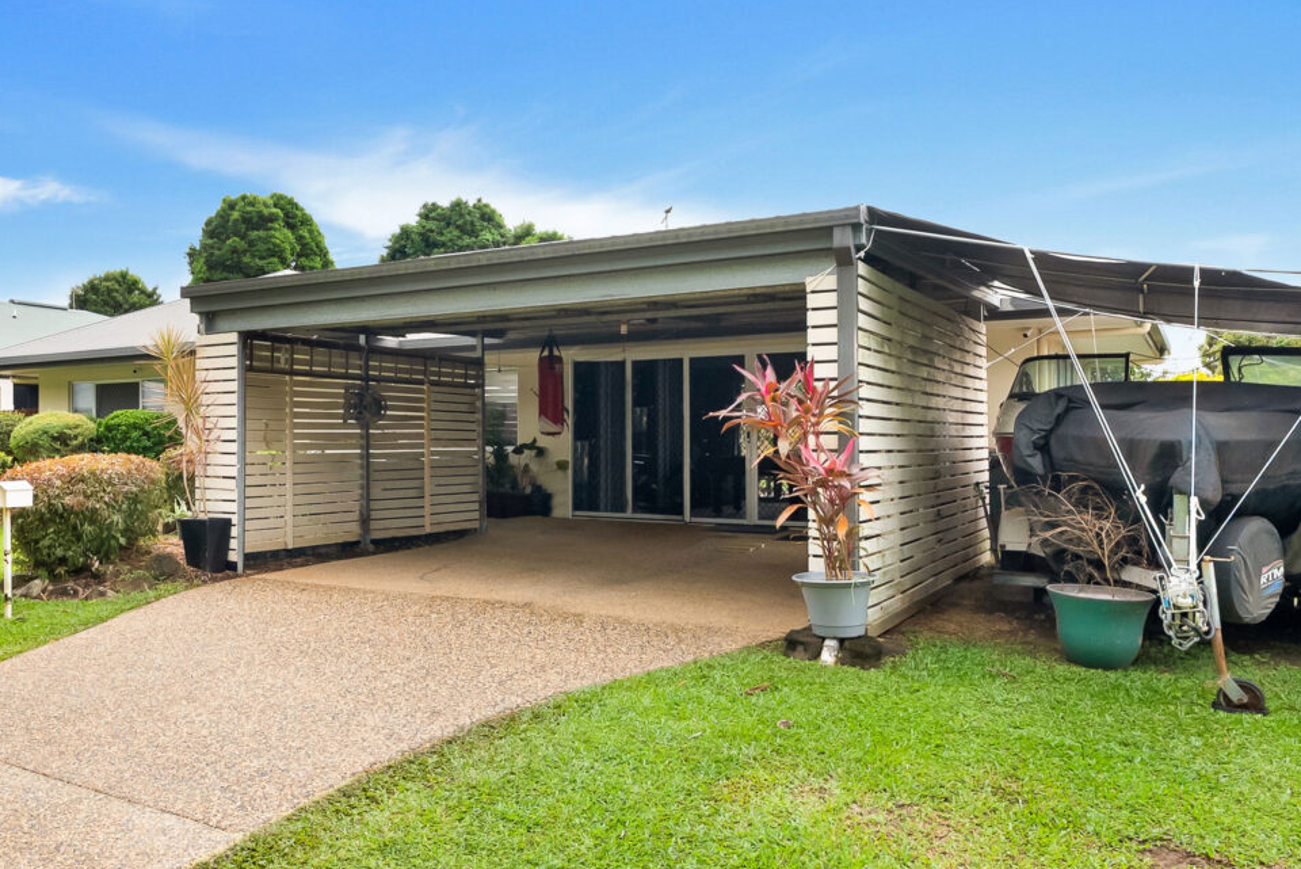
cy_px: 430
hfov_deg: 58.6
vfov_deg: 43.6
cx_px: 321
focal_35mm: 30
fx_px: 1085
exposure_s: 1/640
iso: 2500
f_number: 8
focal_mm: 16
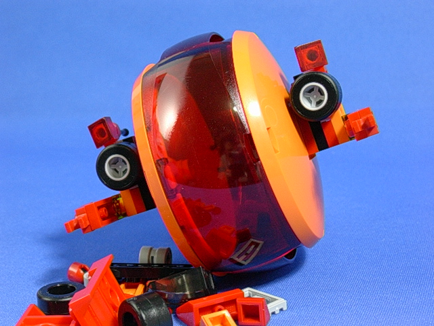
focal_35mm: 71
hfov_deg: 27.4
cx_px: 217
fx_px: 890
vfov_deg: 20.7
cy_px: 163
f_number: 3.7
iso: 102
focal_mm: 10.8
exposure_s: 1/4
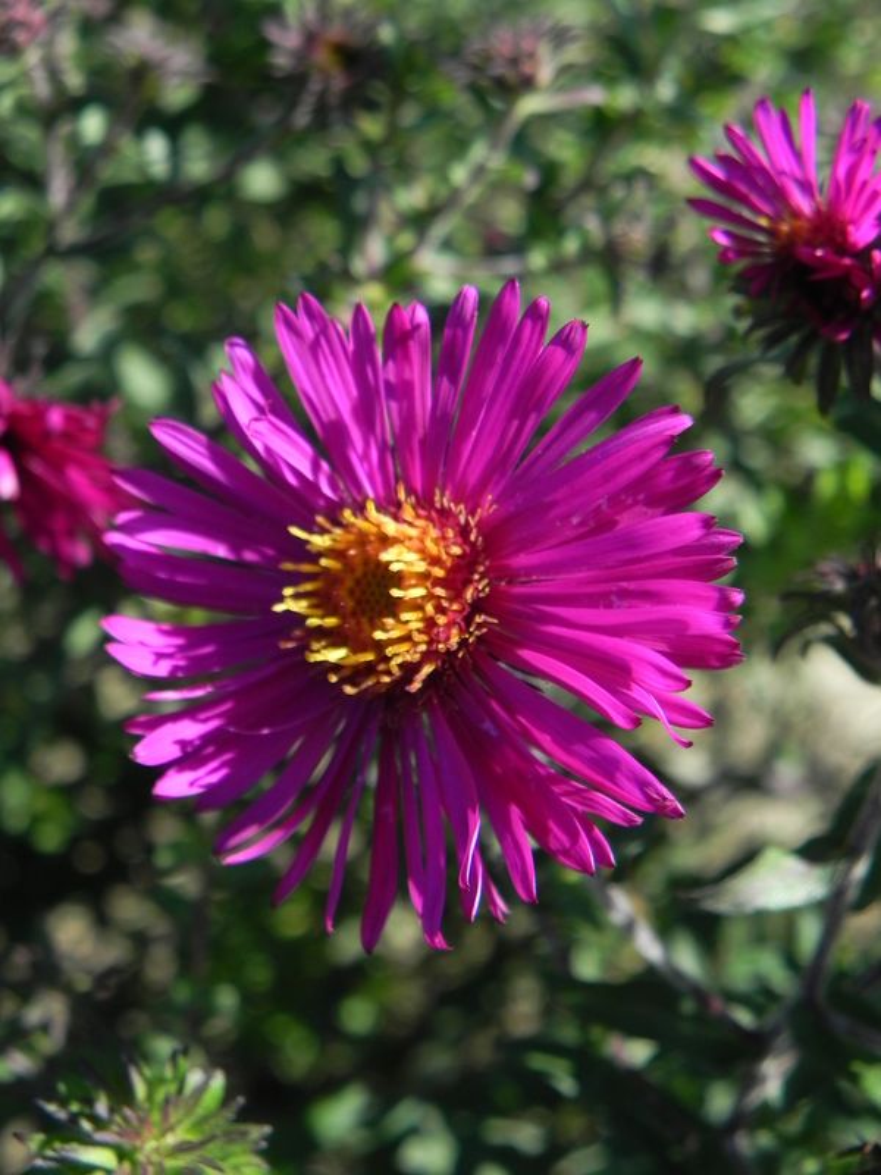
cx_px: 440
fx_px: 1391
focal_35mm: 41
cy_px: 588
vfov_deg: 45.8
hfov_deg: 35.1
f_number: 3.2
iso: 160
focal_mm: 7.3
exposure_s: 1/1000
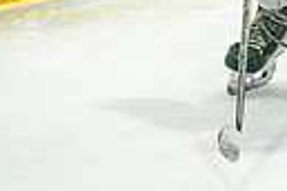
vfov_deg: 2.6
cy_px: -235
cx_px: 488
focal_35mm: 517
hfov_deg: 4.0
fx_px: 4121
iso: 640
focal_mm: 110
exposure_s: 1/640
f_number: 3.2
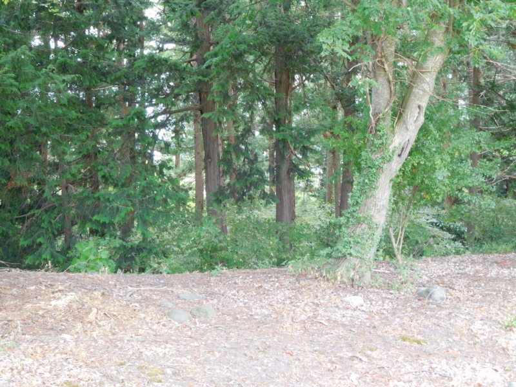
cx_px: 258
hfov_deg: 38.2
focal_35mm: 50
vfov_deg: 29.1
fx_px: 745
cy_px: 194
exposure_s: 1/30
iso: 200
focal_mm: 8.9
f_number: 4.1
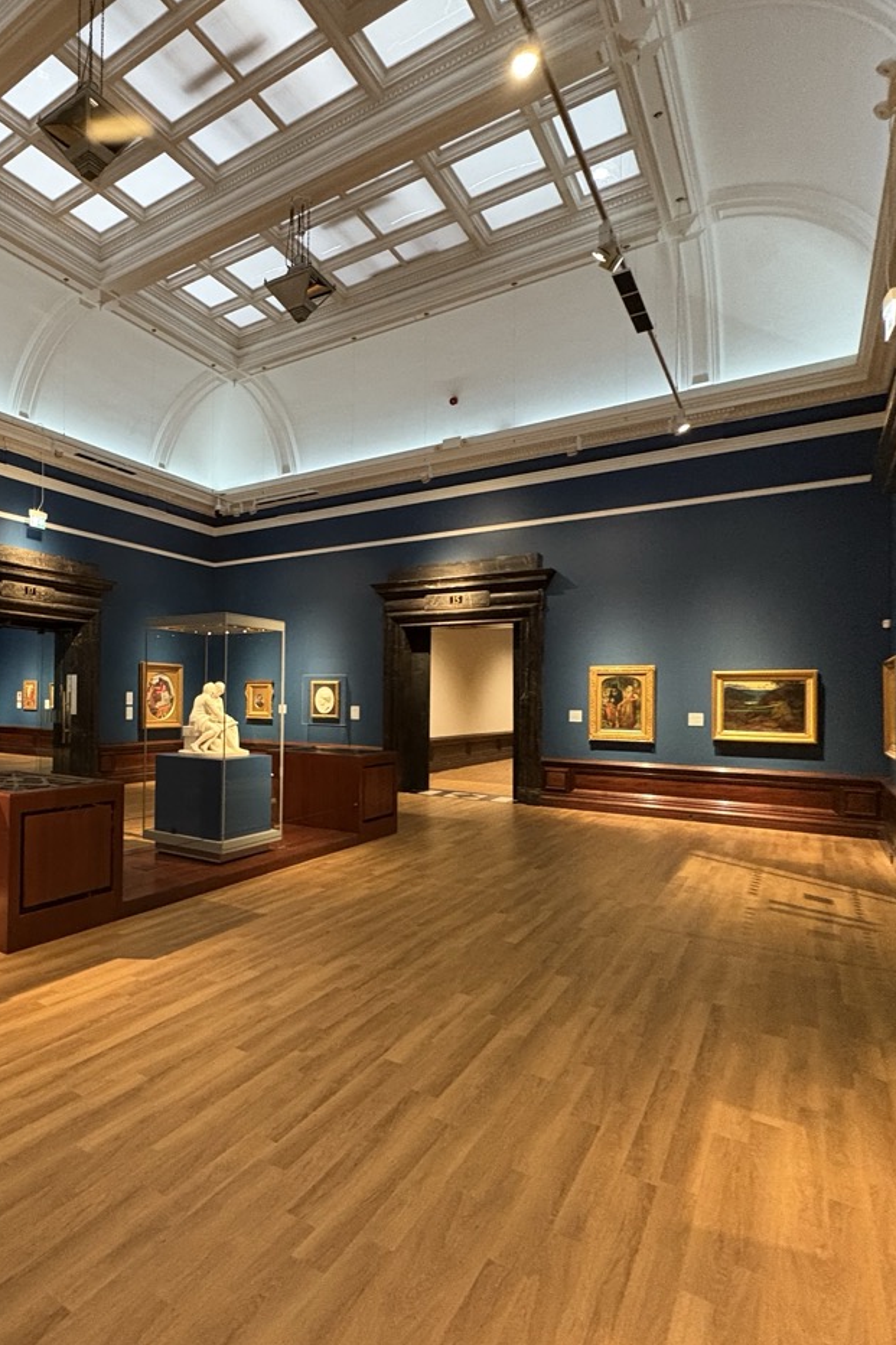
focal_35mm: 20
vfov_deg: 84.0
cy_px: 690
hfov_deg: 57.4
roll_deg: -1.3
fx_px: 747
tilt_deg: +1.7
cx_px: 180
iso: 640
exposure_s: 1/50
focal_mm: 2.22
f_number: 2.2
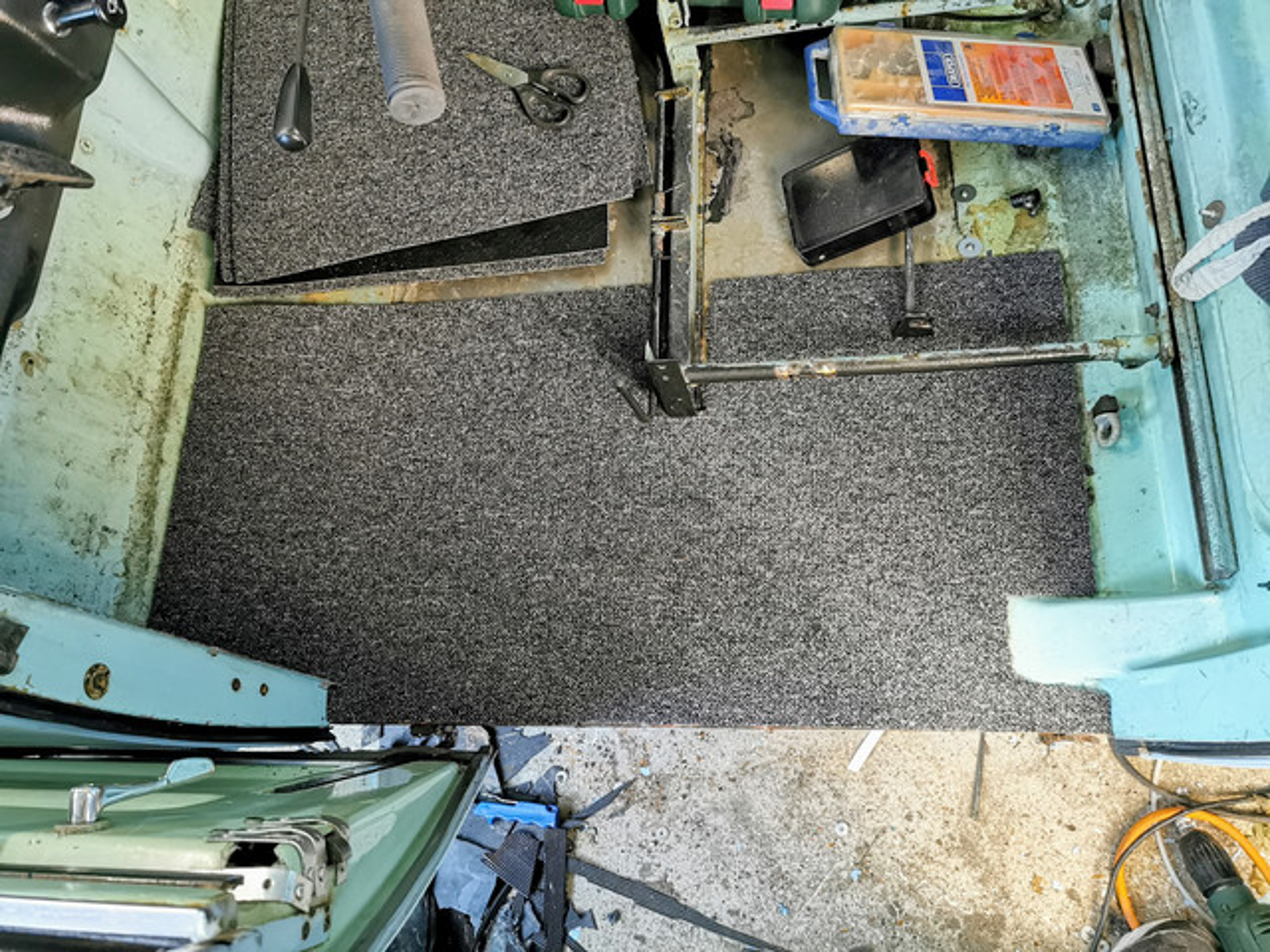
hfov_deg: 65.3
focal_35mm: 27
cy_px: 476
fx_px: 991
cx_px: 635
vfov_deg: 51.4
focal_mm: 5.56
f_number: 1.6
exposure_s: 1/50
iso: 500
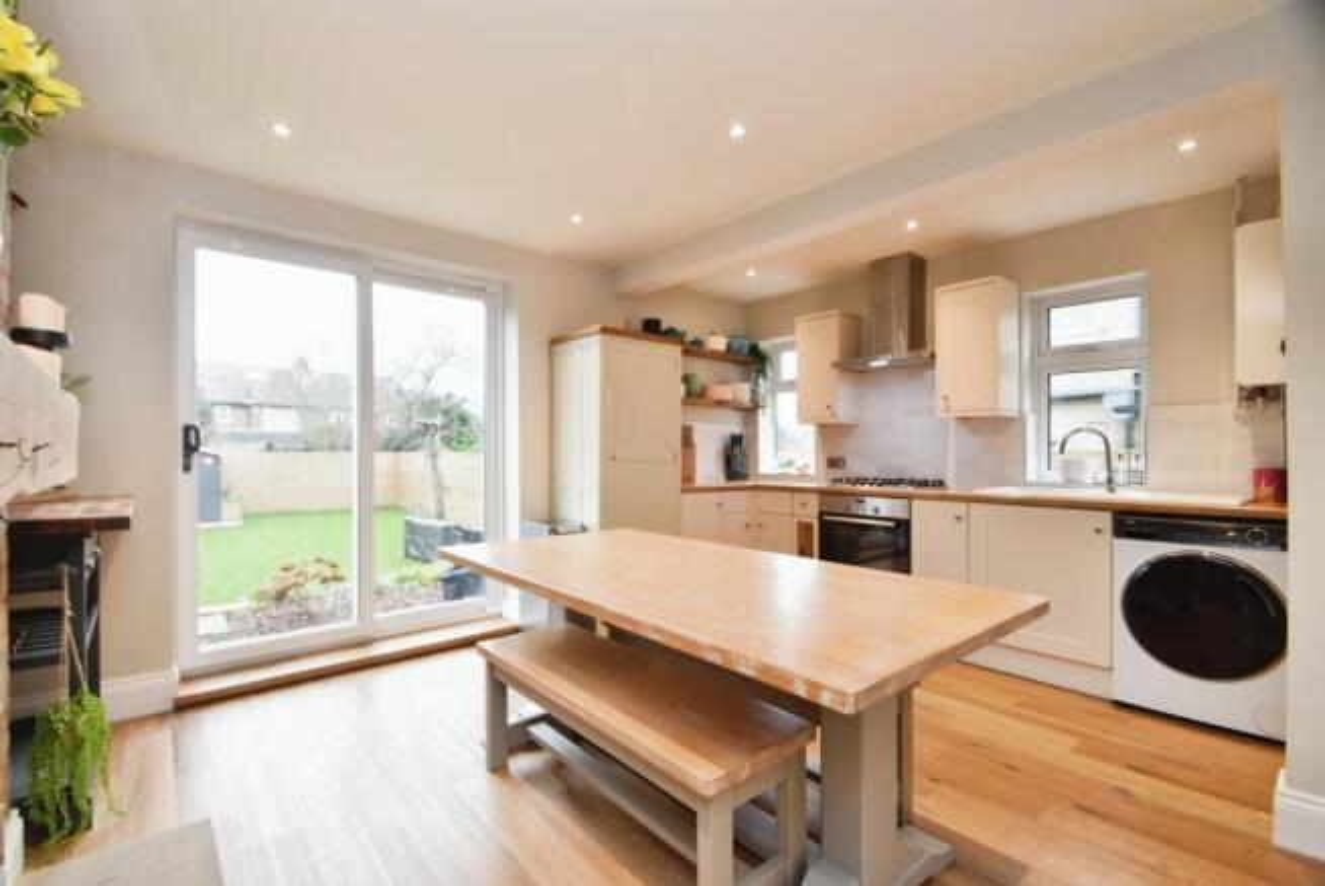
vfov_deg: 77.4
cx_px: 662
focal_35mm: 15
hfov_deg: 100.4
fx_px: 552
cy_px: 443
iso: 280
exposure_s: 1/20
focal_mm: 10
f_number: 5.6
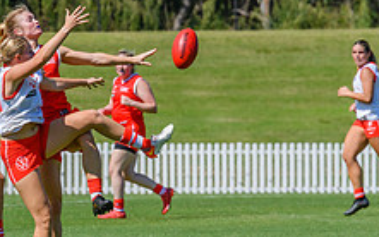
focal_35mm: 800
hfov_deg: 2.6
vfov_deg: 1.6
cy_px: 141
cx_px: 46
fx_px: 8261
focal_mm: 280
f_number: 8
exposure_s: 1/2000
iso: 800
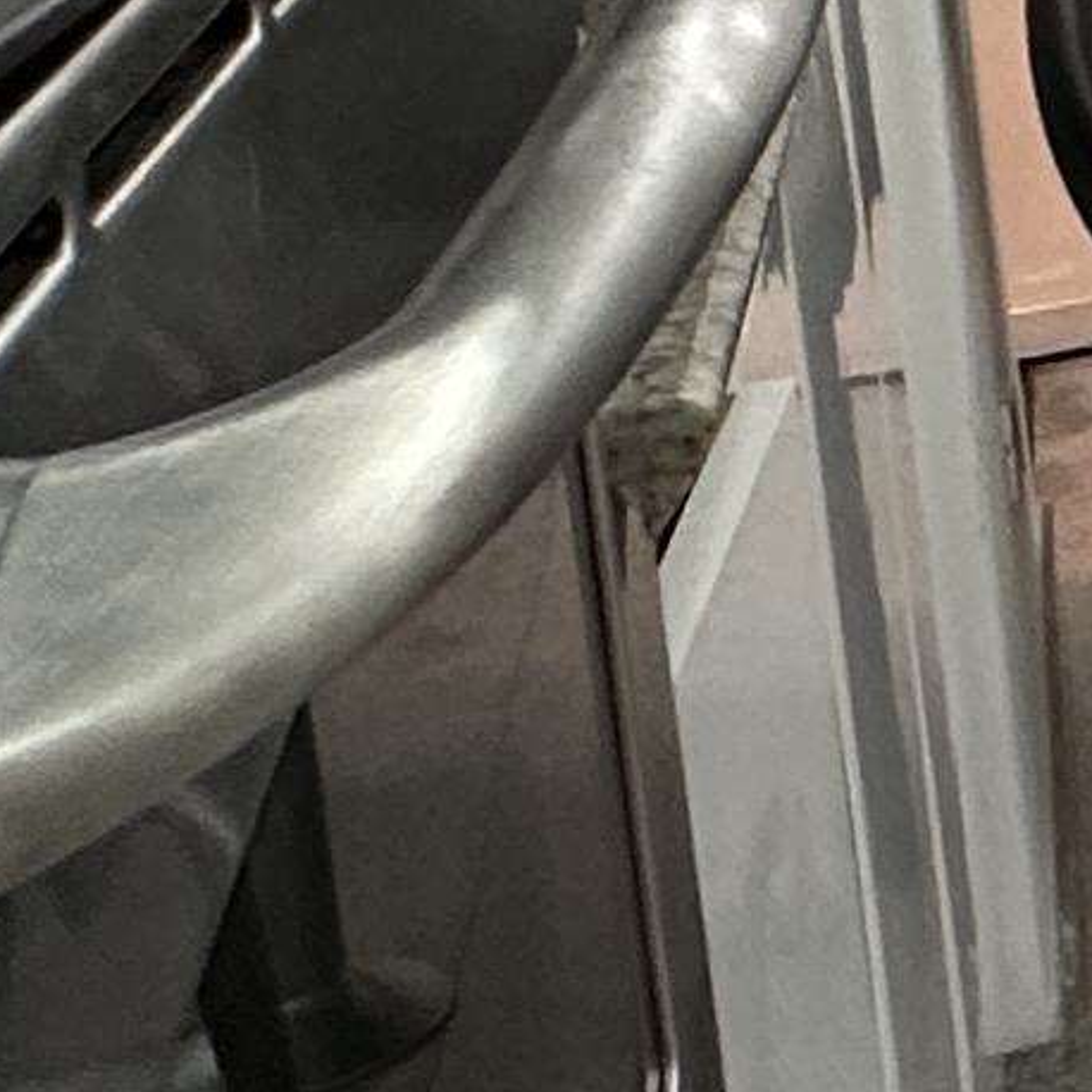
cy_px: -296
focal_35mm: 109
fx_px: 3890
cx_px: 3650
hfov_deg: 9.8
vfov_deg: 15.3
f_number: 2.2
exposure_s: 1/120
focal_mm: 2.22
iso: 250
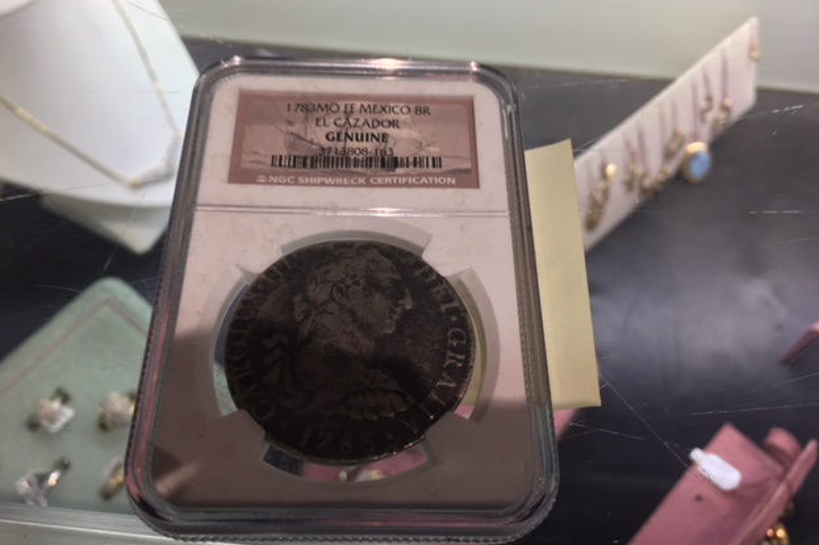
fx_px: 705
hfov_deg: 60.3
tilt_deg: -59.3
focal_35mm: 31
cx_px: 400
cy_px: 284
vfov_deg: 42.3
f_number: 2.2
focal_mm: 4.15
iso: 25
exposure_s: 1/40
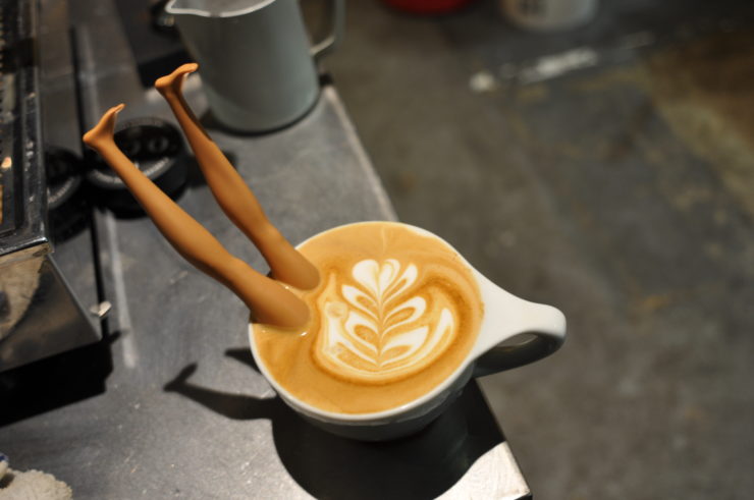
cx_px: 377
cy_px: 250
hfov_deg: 53.2
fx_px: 753
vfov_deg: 36.8
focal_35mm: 36
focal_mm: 24
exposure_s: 1/30
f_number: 2.8
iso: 220
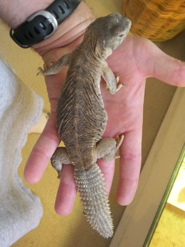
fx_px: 278
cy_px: 124
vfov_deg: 47.9
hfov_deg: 36.8
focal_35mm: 39
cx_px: 92
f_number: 3.9
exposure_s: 1/25
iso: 200
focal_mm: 6.4
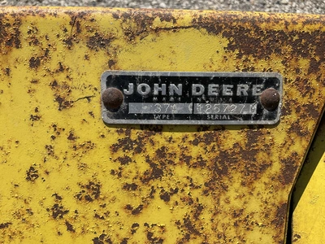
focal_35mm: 29
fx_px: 272
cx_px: 162
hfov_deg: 61.7
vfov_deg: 48.2
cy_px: 122
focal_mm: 3
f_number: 1.8
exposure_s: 1/1848
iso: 25
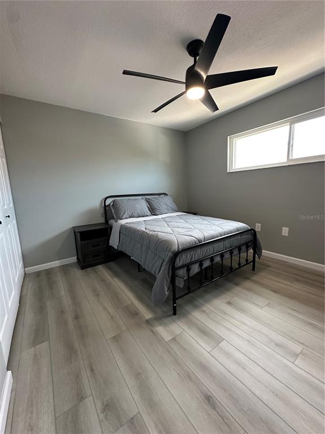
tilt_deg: -8.4
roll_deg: +2.2
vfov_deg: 102.1
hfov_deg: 85.7
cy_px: 217
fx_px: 175
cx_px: 162
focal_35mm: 14
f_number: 2.2
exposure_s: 1/120
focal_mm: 2.22
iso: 320
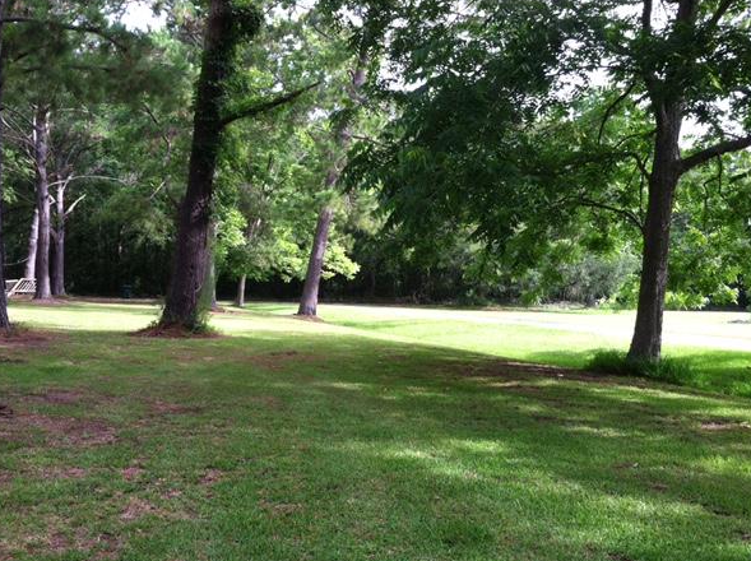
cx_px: 375
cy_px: 293
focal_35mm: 38
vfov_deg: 37.6
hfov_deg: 49.0
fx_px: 823
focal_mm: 3.85
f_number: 2.8
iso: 80
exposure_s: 1/142
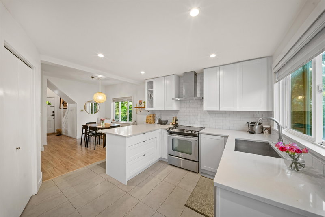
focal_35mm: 12
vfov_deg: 90.0
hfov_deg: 112.6
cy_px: 108
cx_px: 162
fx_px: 108
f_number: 7.1
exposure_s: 1/8
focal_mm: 12
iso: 800
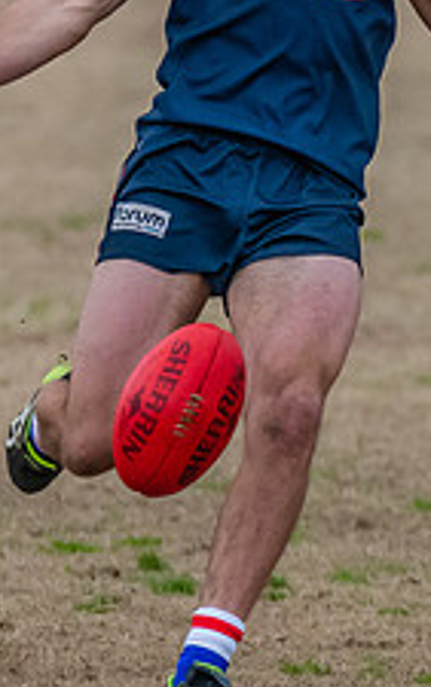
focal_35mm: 2189
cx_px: 300
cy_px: 47
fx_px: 41061
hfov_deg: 0.6
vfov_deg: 1.0
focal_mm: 450
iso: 2000
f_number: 6
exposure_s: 1/1600
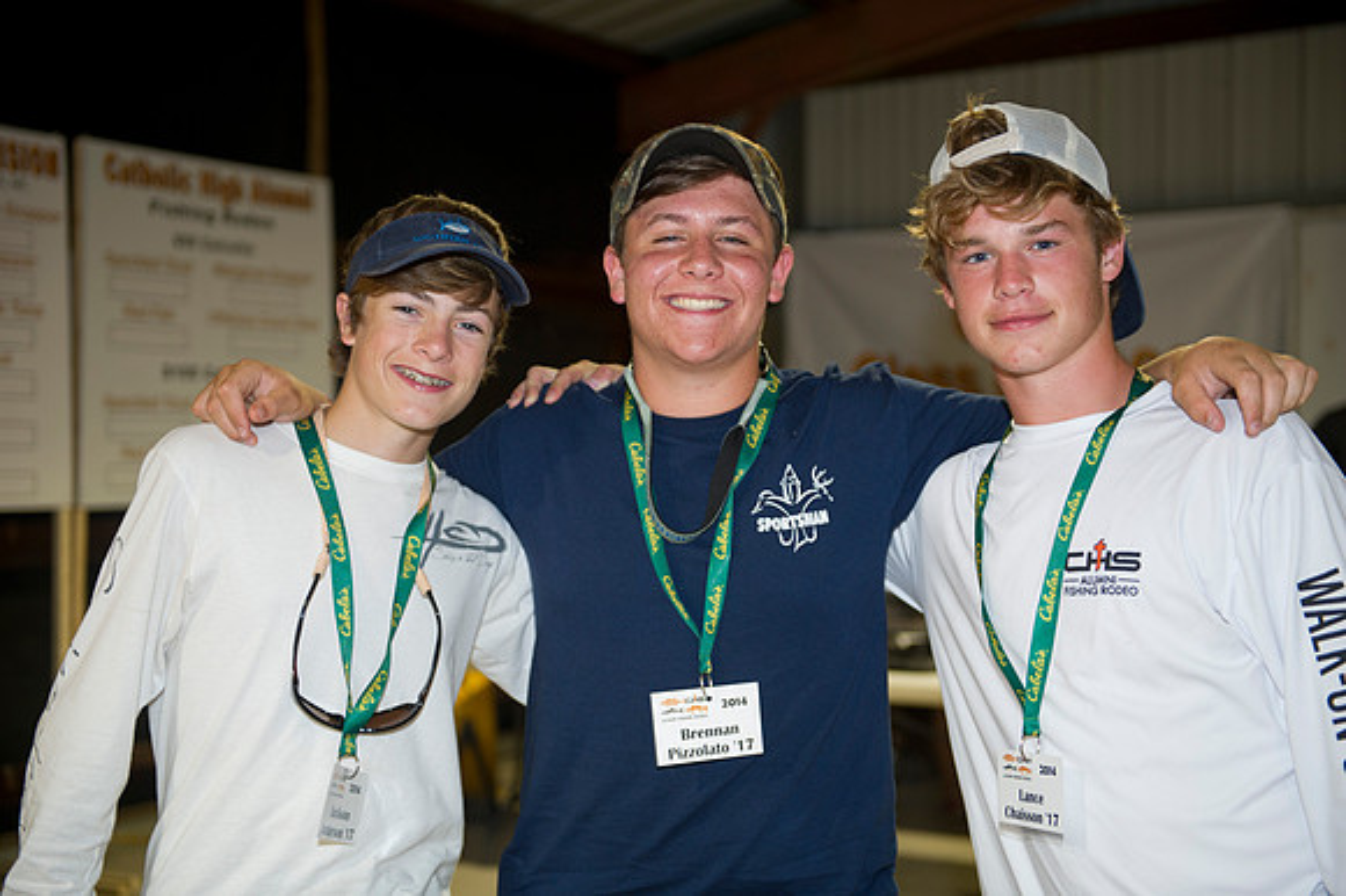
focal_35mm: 55
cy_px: 448
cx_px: 673
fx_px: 2055
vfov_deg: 24.6
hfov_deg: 36.3
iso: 320
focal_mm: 55
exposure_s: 1/80
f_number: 2.8
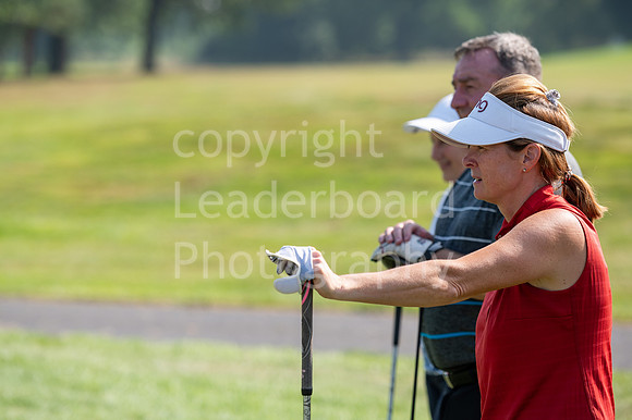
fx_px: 3407
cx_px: 285
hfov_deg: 10.6
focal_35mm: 194
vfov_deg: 7.1
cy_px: 168
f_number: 4
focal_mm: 160
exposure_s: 1/1000
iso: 100
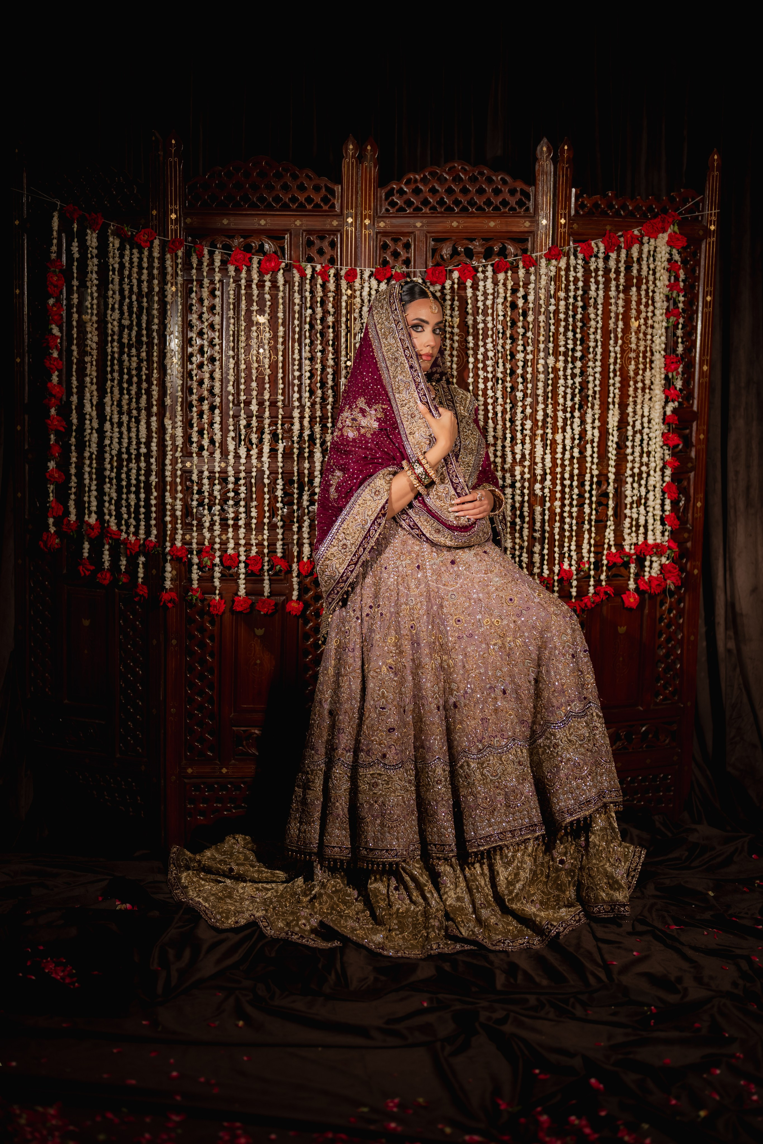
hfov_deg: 27.0
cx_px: 382
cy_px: 572
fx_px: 1589
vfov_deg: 39.6
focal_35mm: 50
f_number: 1.4
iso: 80
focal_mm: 50
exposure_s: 1/160
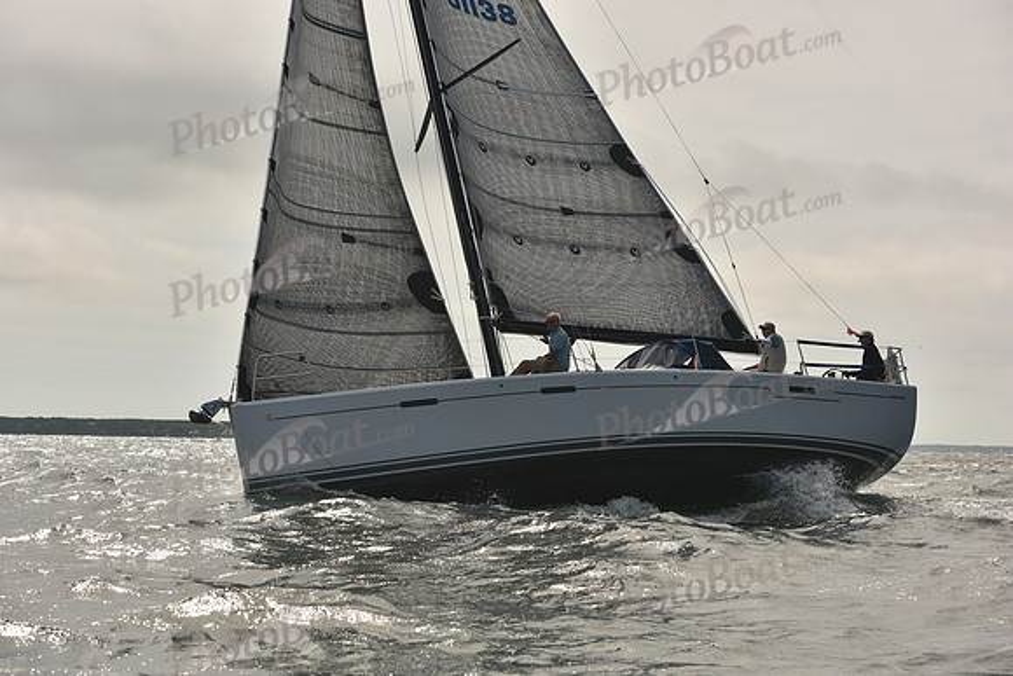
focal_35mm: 70
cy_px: 338
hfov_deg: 28.8
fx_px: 1970
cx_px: 506
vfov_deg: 19.5
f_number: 8
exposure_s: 1/1000
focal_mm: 70
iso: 320
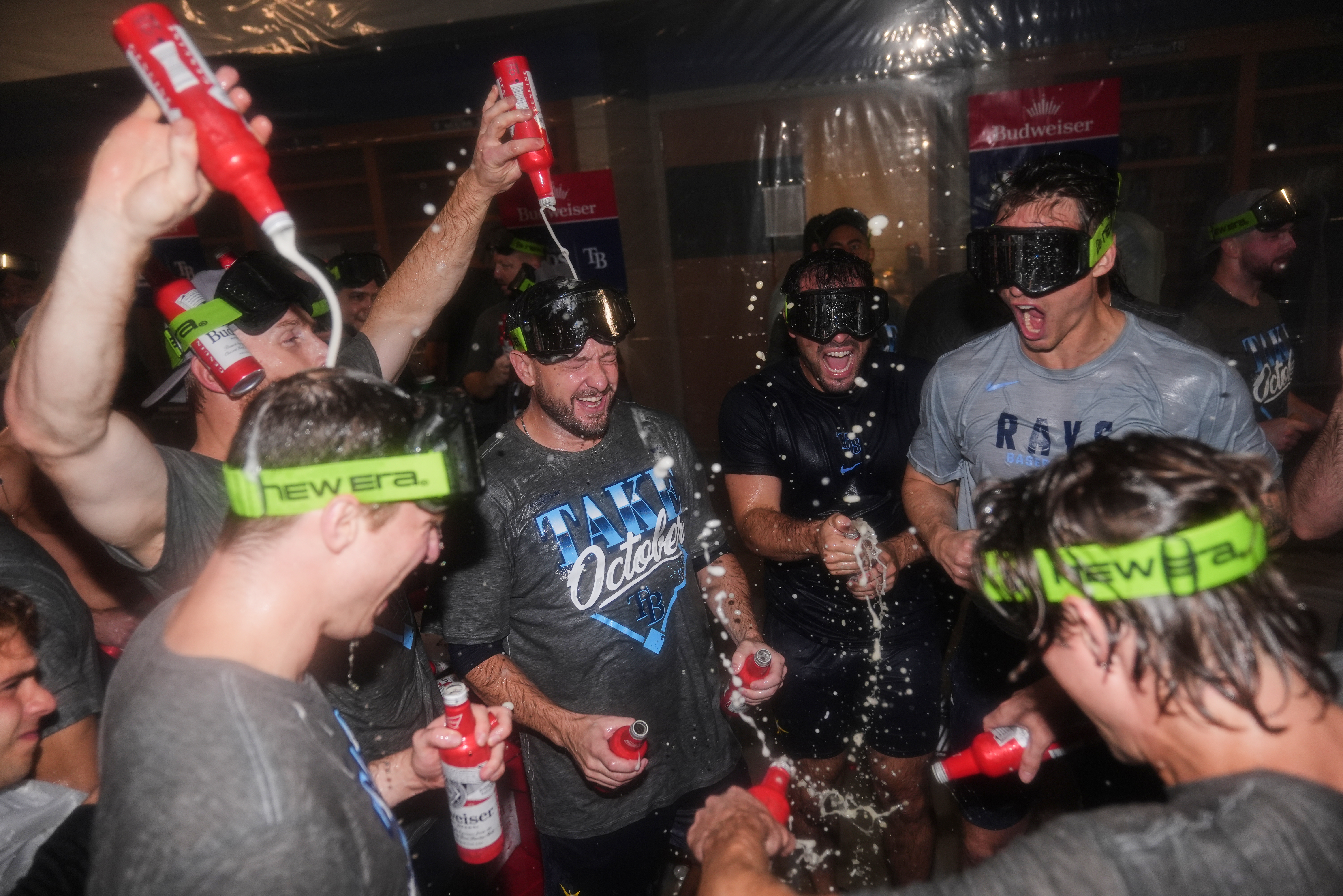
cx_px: 672
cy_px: 448
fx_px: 970
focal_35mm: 26
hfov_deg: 69.4
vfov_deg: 49.6
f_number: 2.8
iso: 800
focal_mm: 26
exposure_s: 1/500
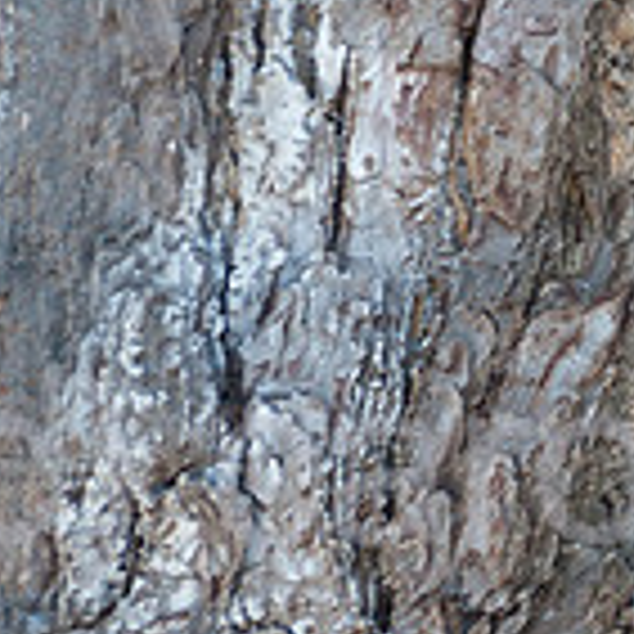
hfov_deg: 7.9
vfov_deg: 8.0
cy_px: -130
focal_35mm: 216
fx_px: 4476
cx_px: 1088
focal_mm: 62
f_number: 5
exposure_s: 1/100
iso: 220
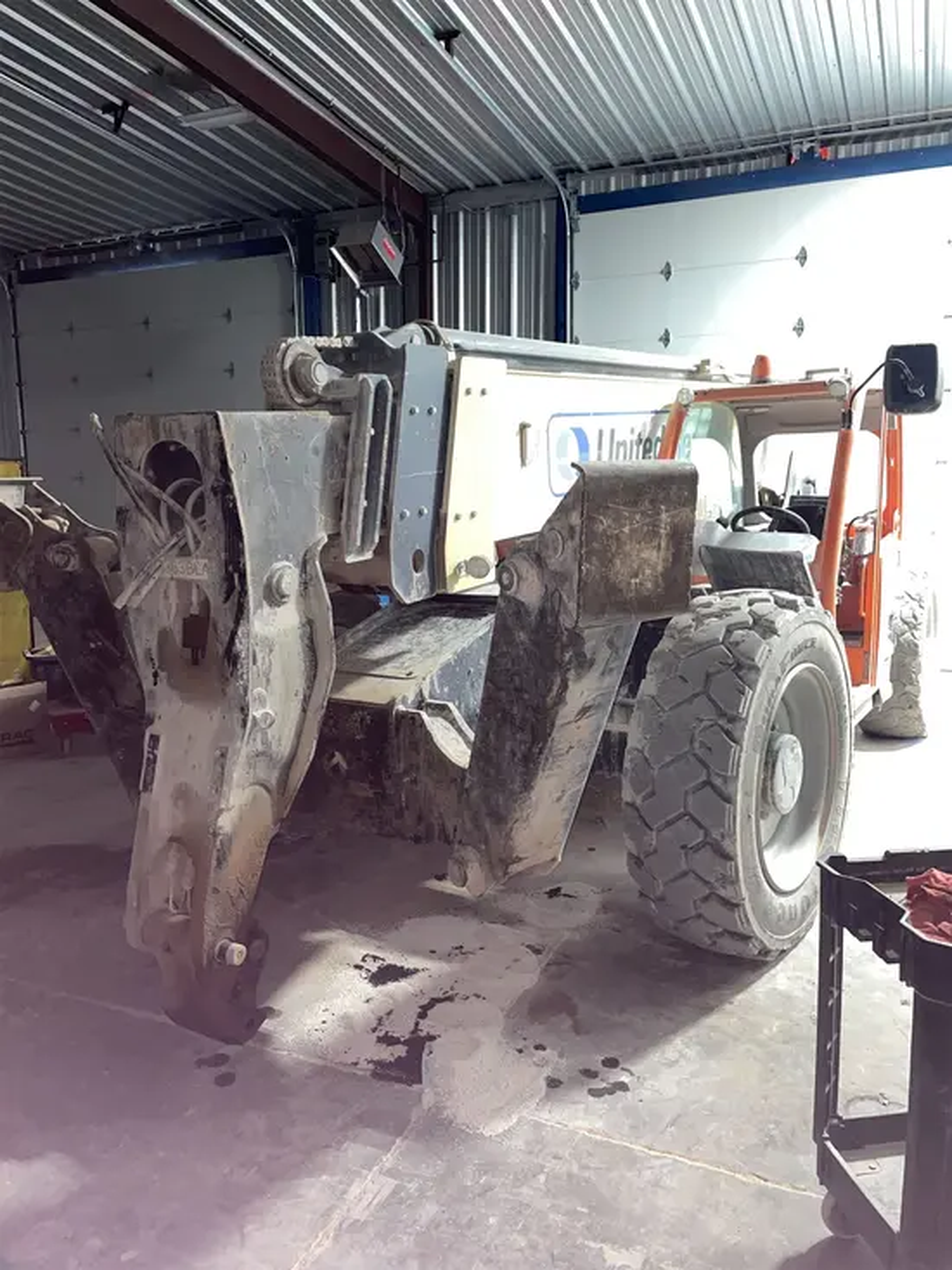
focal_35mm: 26
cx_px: 476
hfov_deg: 53.1
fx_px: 953
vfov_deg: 67.3
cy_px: 635
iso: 100
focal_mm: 4.2
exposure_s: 1/8
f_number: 1.6
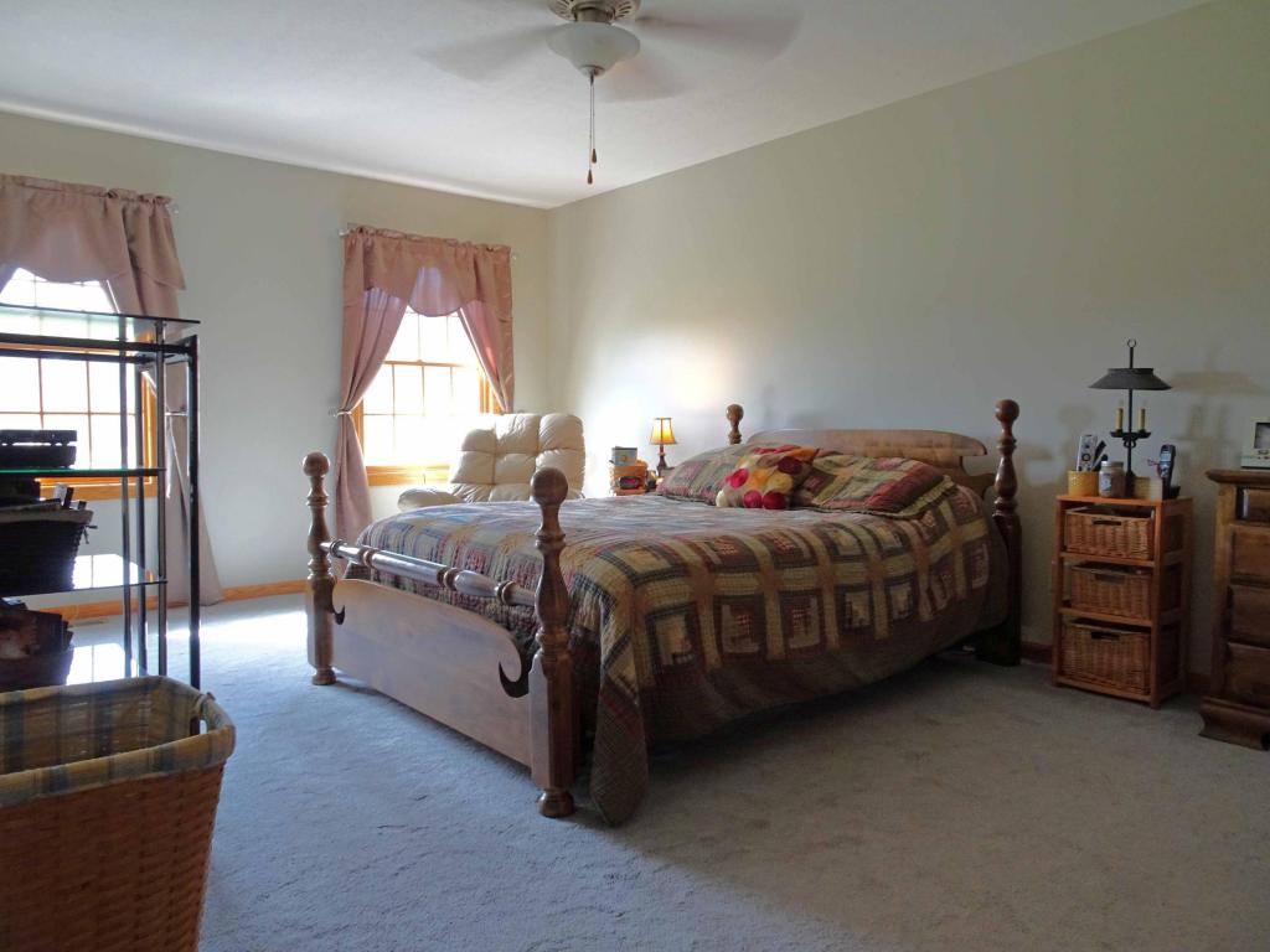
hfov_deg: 71.6
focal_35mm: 24
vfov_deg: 56.8
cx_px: 635
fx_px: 881
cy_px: 476
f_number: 3.5
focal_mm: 4.1
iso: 200
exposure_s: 1/30
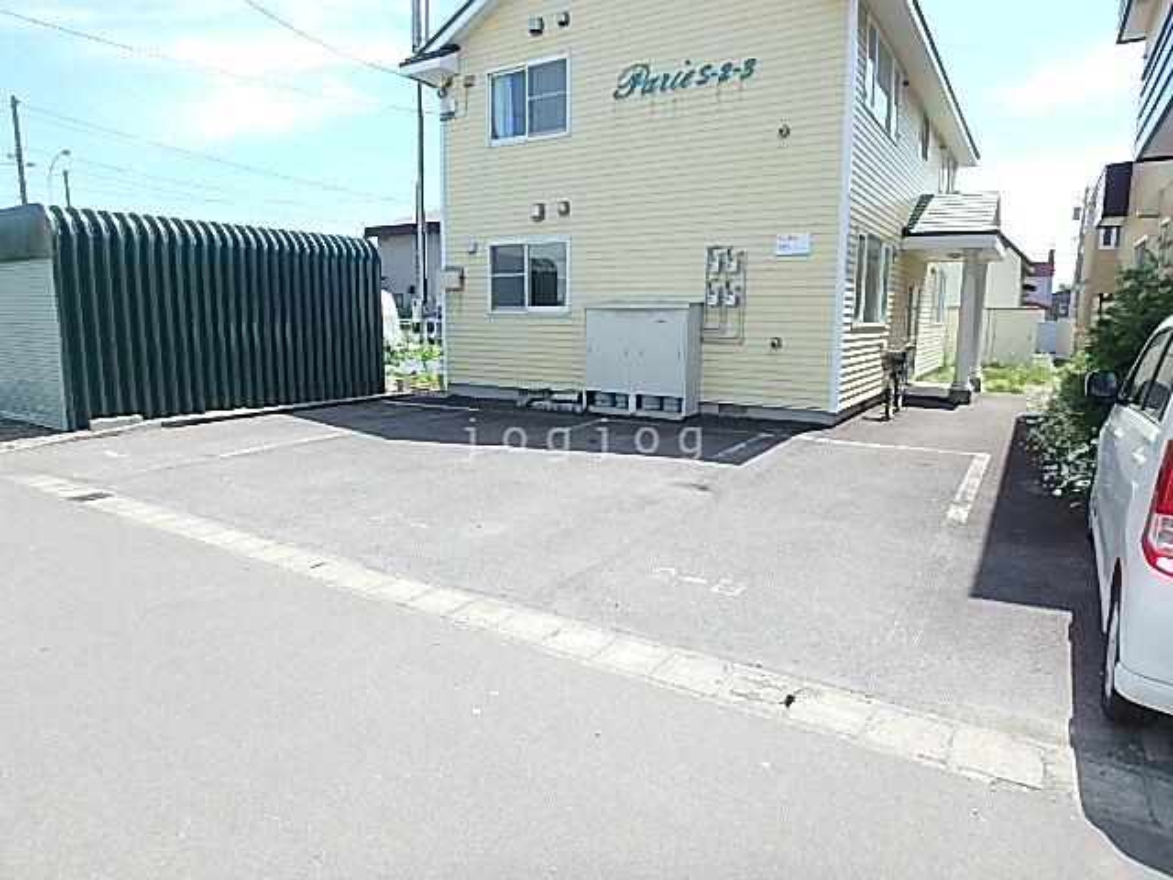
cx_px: 586
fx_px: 712
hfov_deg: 79.0
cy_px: 440
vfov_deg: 63.4
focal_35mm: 21
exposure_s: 1/500
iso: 125
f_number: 3.5
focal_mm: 3.7
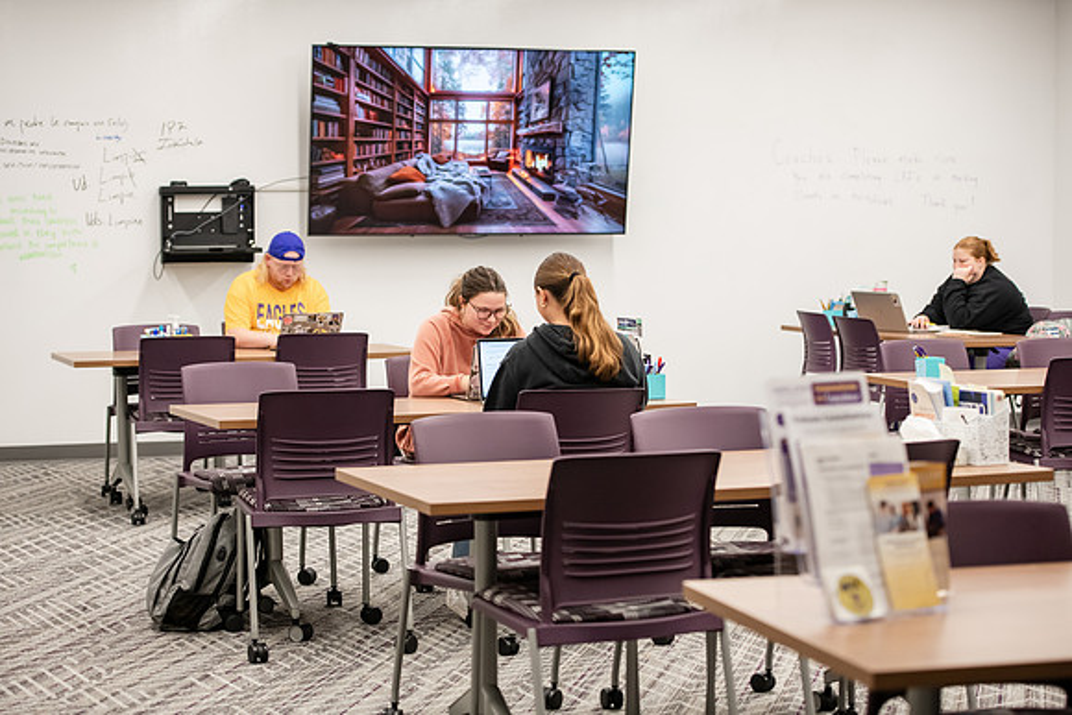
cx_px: 536
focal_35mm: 70
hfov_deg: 28.8
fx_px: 2085
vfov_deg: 19.5
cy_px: 358
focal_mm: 70
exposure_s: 1/200
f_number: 3.2
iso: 1250
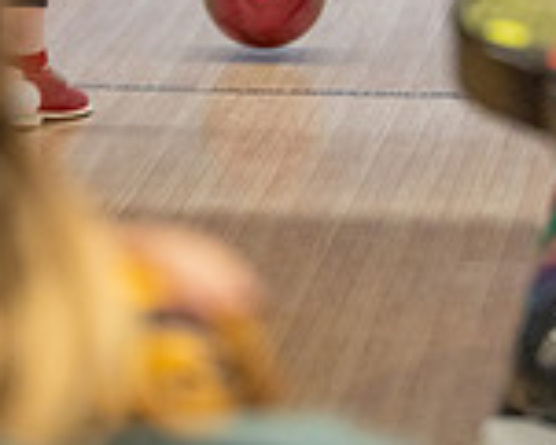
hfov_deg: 5.1
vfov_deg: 4.1
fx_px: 6208
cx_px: 243
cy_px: -342
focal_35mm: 377
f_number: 2.8
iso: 4000
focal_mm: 135
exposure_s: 1/1000
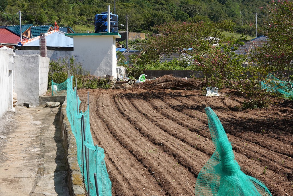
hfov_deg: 29.6
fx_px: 554
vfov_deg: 20.0
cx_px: 166
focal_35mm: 68
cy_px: 77
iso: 100
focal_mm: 35
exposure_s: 1/125
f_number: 11
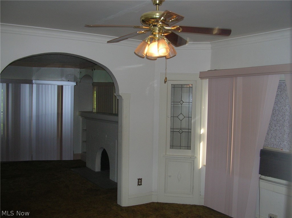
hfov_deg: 52.7
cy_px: 109
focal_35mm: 35
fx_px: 295
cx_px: 146
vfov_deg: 40.6
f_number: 2.8
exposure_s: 1/60.1
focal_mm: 5.8
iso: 88
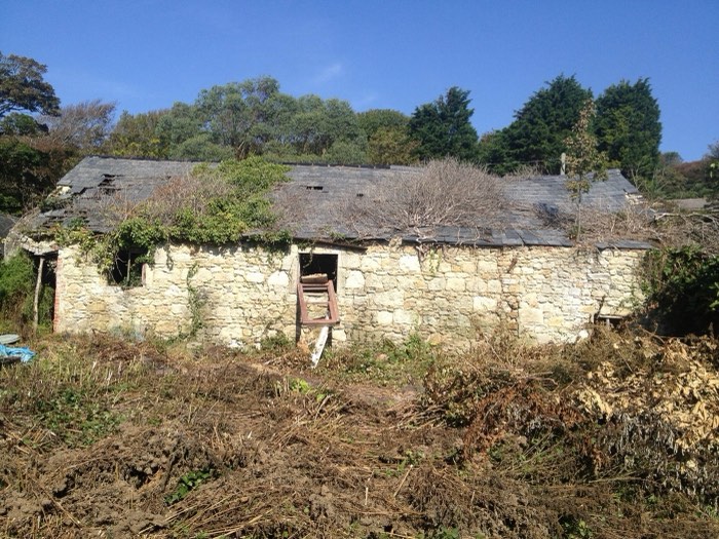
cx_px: 360
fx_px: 727
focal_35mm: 35
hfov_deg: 52.6
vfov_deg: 40.7
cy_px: 270
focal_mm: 4.28
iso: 64
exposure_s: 1/1577
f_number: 2.4
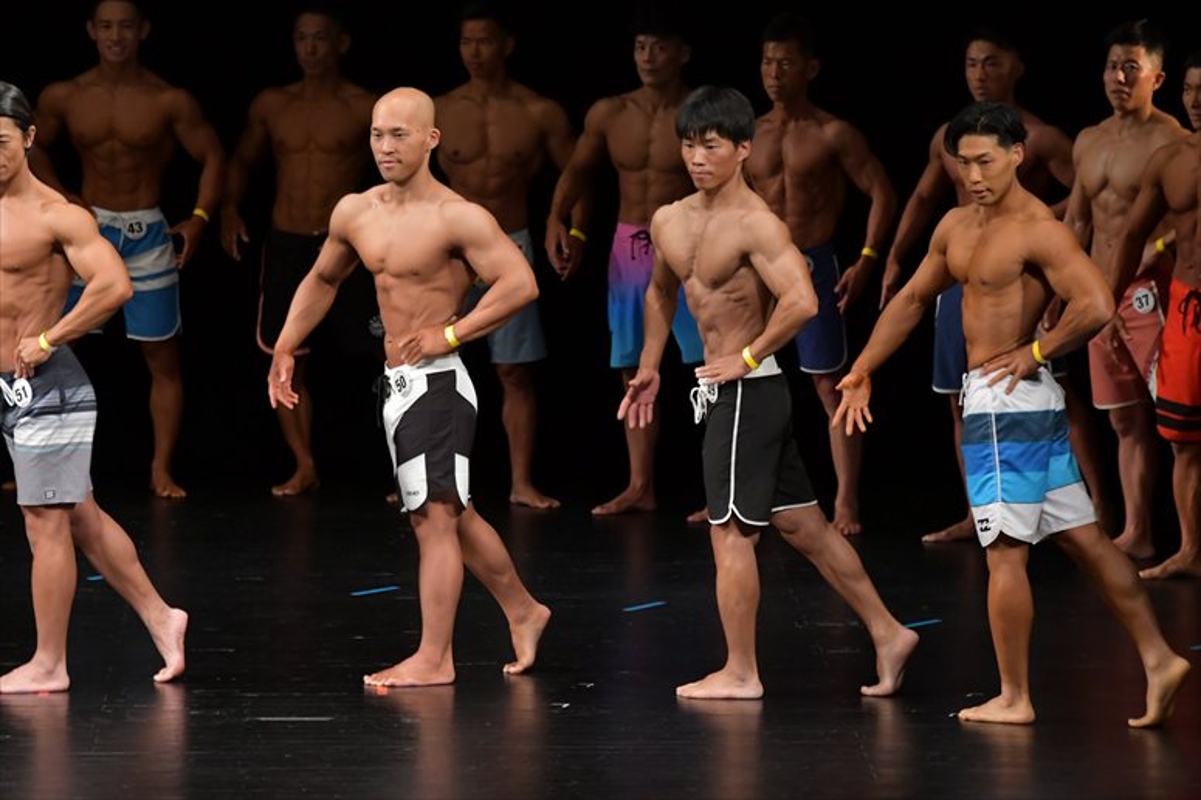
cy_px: 400
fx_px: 9003
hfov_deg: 7.6
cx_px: 600
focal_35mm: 270
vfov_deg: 5.1
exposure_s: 1/400
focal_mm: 180
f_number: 5.6
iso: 3200
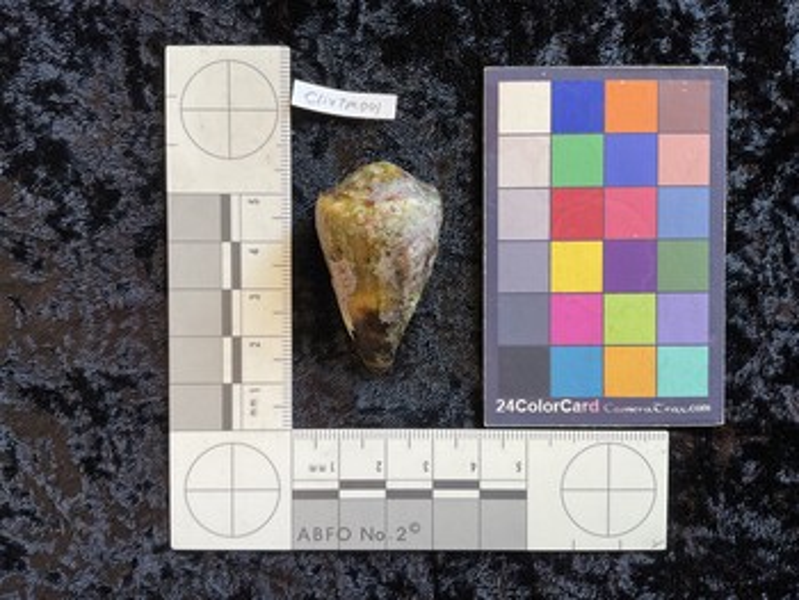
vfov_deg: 48.3
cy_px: 300
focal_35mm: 29
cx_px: 400
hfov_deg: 61.6
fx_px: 670
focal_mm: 3
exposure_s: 1/50
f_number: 1.8
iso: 32
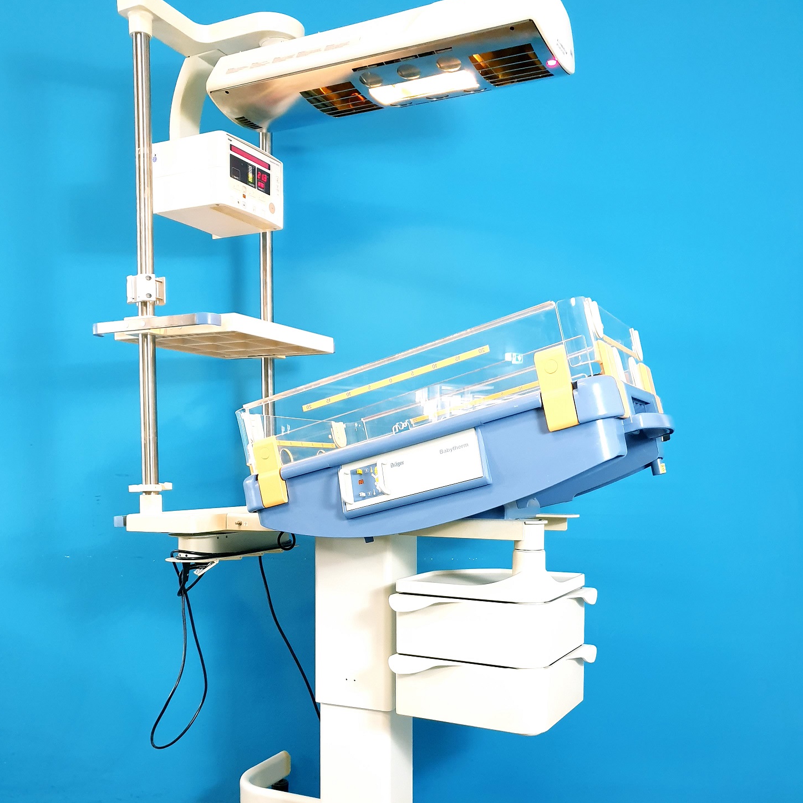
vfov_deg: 50.4
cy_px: 519
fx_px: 840
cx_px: 388
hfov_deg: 51.1
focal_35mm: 32
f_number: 1.5
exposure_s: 1/50
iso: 200
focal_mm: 4.3
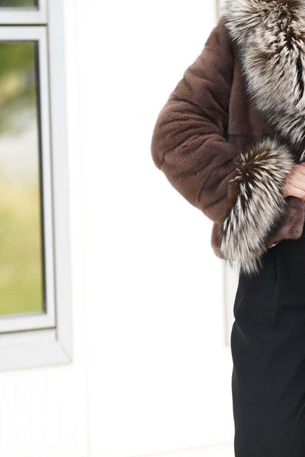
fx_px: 4561
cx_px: 252
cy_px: 239
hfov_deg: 3.8
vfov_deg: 5.7
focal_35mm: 359
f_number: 2.8
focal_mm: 171
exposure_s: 1/250
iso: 250
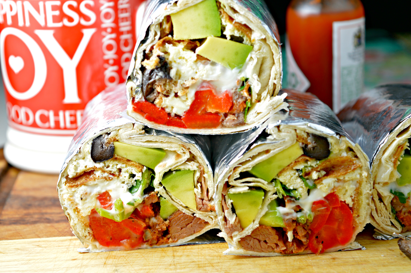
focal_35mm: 82
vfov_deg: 16.5
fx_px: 941
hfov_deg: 24.6
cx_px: 206
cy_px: 136
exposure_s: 1/30
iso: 100
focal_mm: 55
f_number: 5.6
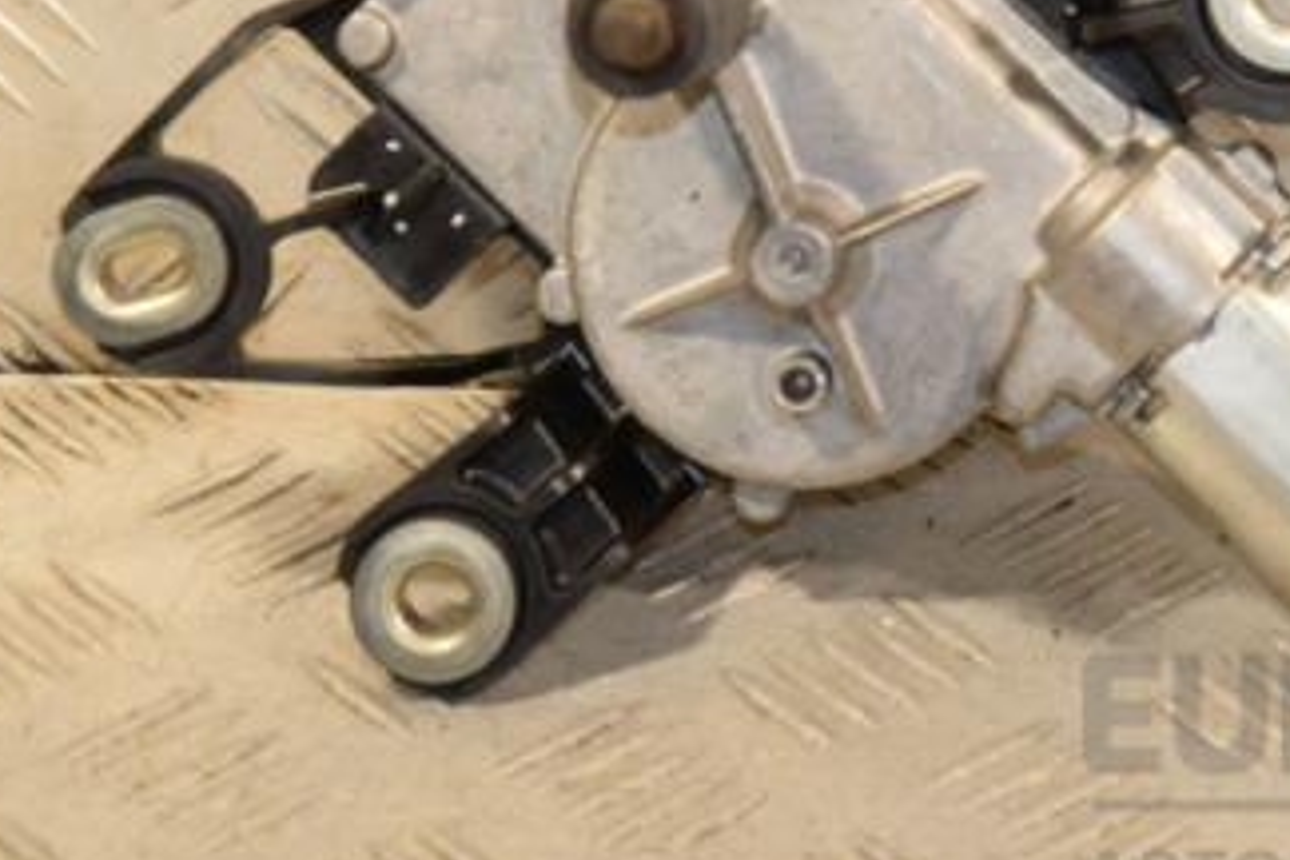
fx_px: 7954
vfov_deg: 6.2
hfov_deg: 9.3
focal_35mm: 222
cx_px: 1007
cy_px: 183
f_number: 6.3
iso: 800
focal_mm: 80
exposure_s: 1/200
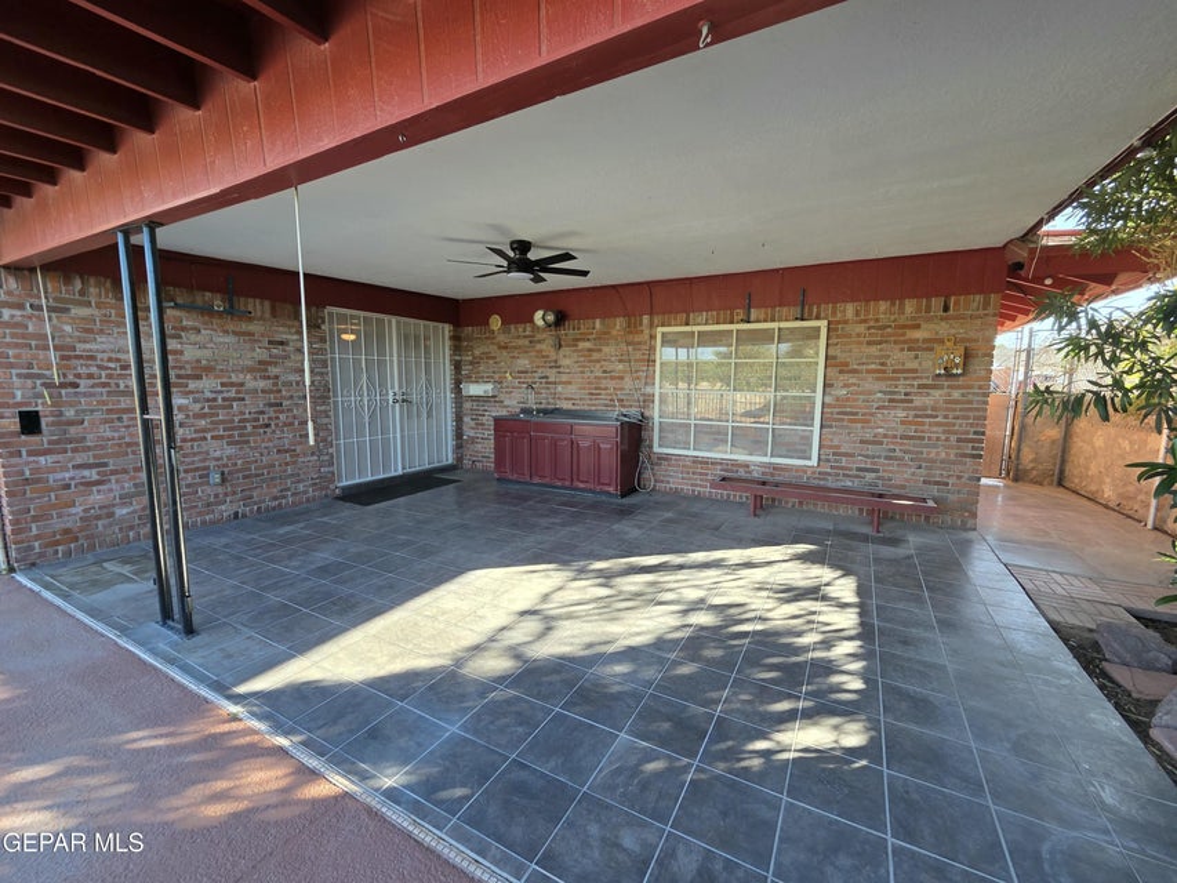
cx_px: 588
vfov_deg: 89.9
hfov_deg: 106.2
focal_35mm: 13
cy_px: 442
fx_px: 442
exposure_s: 1/120
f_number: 2.2
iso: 50
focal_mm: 2.2
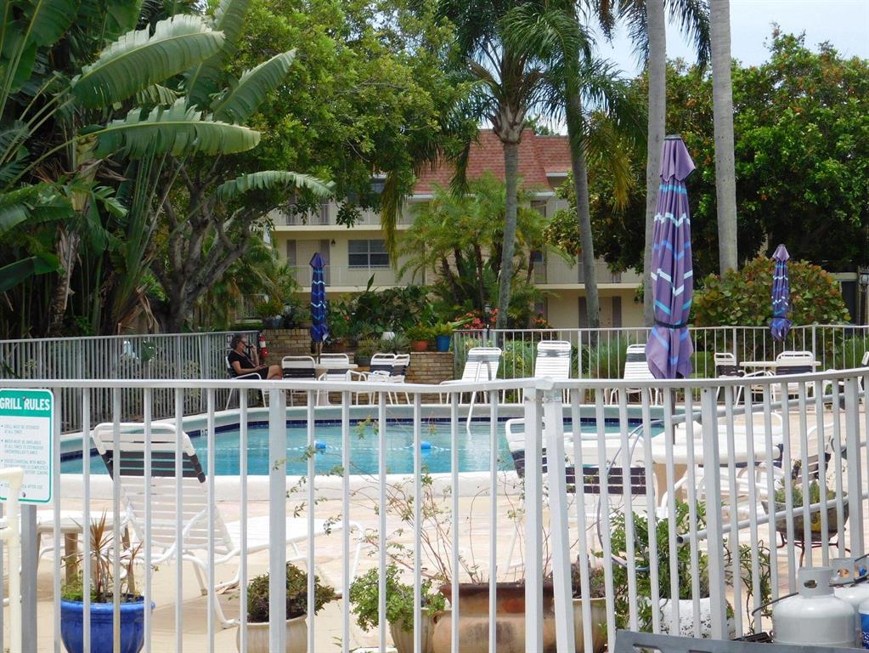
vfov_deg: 18.4
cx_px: 434
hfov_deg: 24.4
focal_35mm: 80
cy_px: 326
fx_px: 2009
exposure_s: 1/640
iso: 125
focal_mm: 14.2
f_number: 4.4
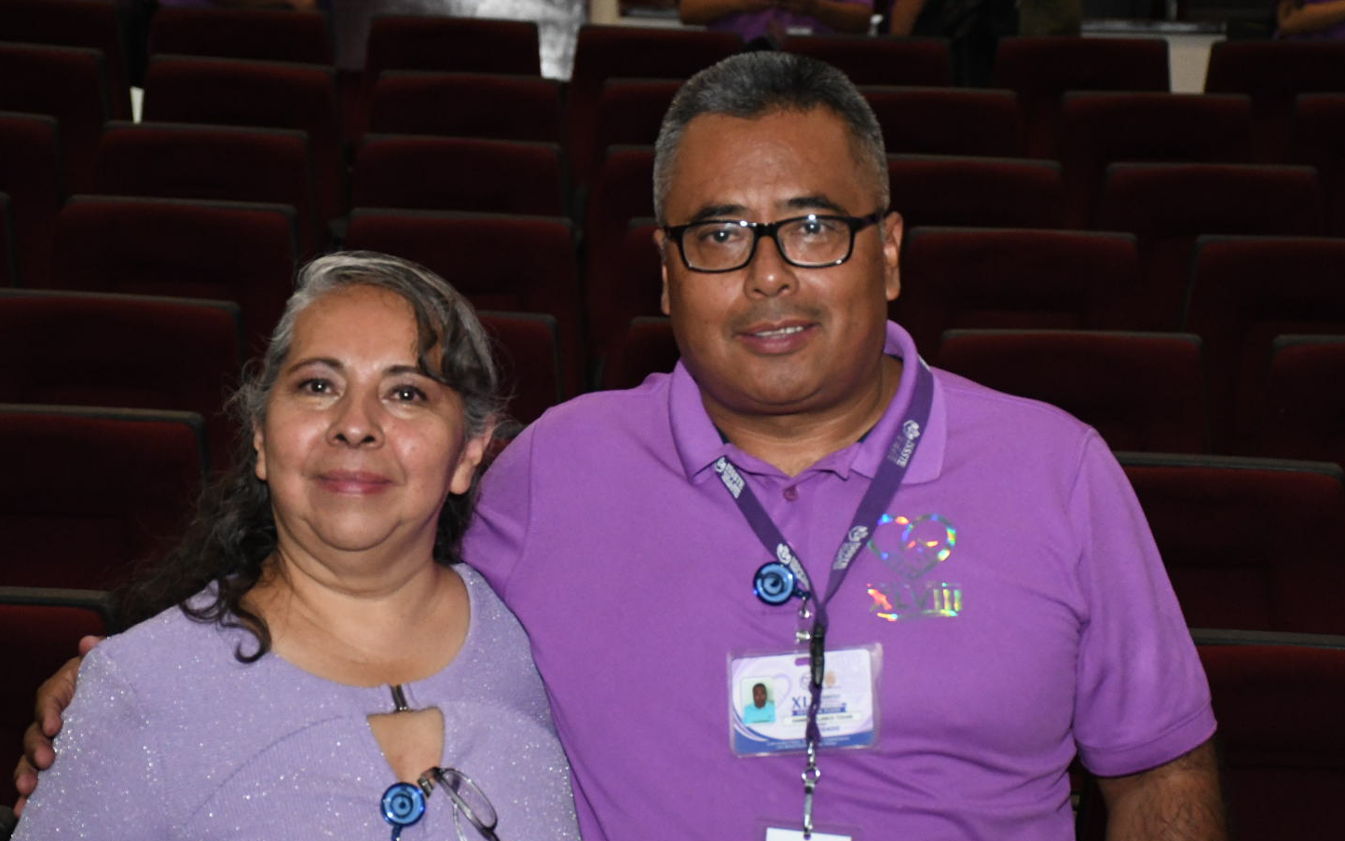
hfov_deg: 20.2
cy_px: 501
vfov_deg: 12.7
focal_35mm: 103
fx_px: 3776
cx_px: 667
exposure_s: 1/125
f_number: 6.3
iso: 4000
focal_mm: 60
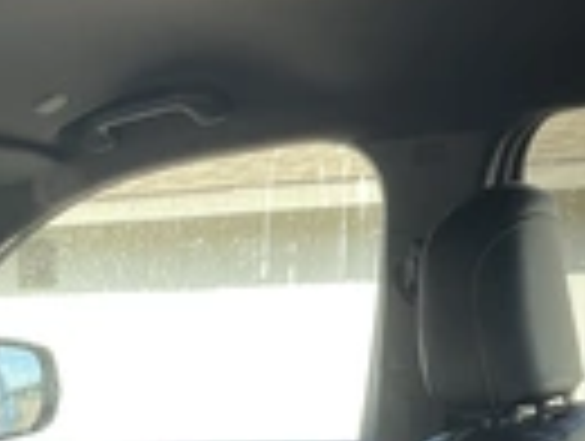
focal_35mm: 89
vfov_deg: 16.0
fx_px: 1507
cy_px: 536
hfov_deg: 21.8
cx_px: 176
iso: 16
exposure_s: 1/130
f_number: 1.8
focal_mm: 3
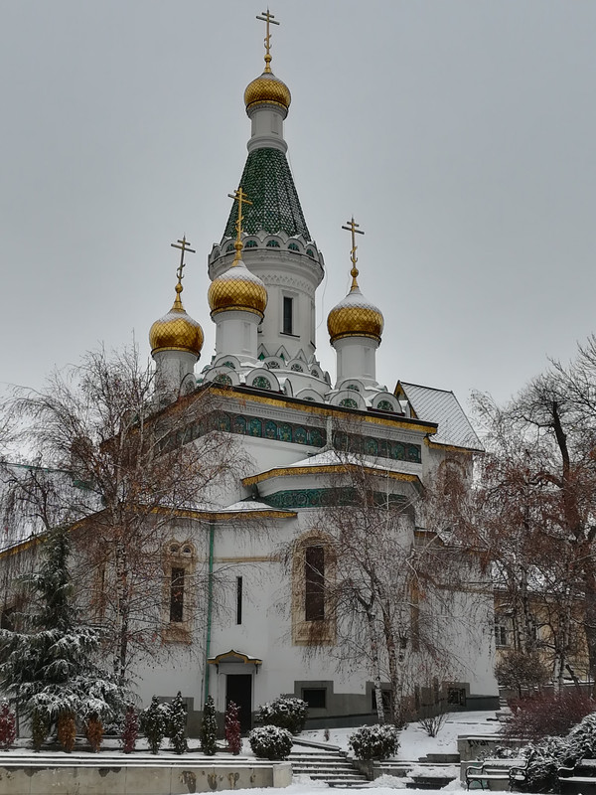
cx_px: 298
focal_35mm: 50
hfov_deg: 29.1
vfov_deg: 38.2
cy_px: 398
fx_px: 1148
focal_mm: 3.83
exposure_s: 1/307
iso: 50
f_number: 2.2
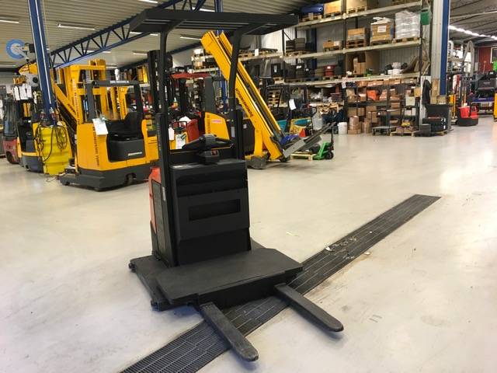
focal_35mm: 29
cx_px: 248
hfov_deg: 61.7
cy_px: 186
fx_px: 416
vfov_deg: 48.2
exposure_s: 1/33
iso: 125
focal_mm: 4.15
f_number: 2.2
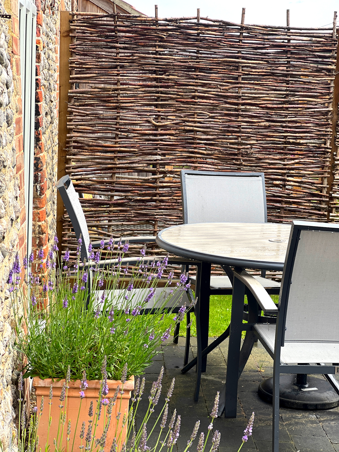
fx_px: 1005
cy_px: 226
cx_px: 170
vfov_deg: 25.3
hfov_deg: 19.1
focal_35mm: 77
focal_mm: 9
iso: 25
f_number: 2.8
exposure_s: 1/121
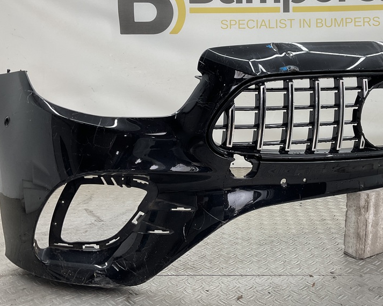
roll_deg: +0.1
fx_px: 454
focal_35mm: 40
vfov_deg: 37.3
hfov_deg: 45.3
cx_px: 242
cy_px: 127
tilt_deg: -9.2
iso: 25
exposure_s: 1/100
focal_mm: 3
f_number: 1.8
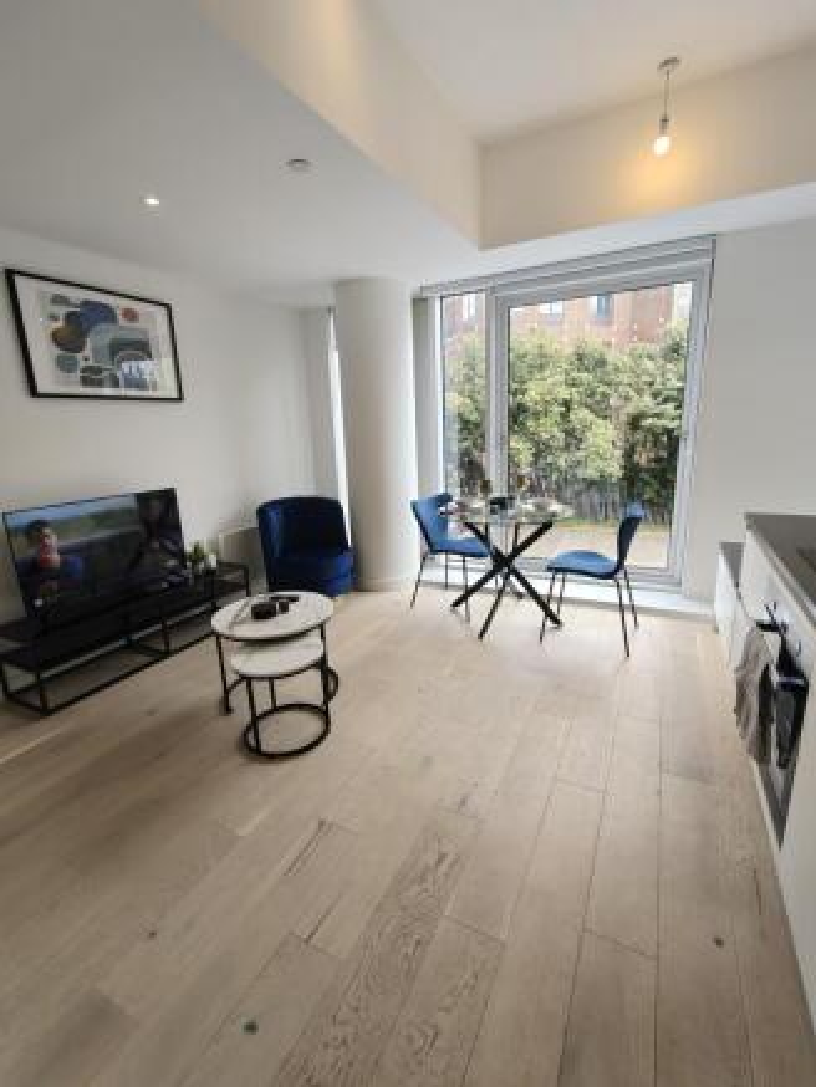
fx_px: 471
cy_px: 544
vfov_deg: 98.2
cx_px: 408
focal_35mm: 15
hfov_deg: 81.8
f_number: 2
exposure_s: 1/100
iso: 80
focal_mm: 2.3
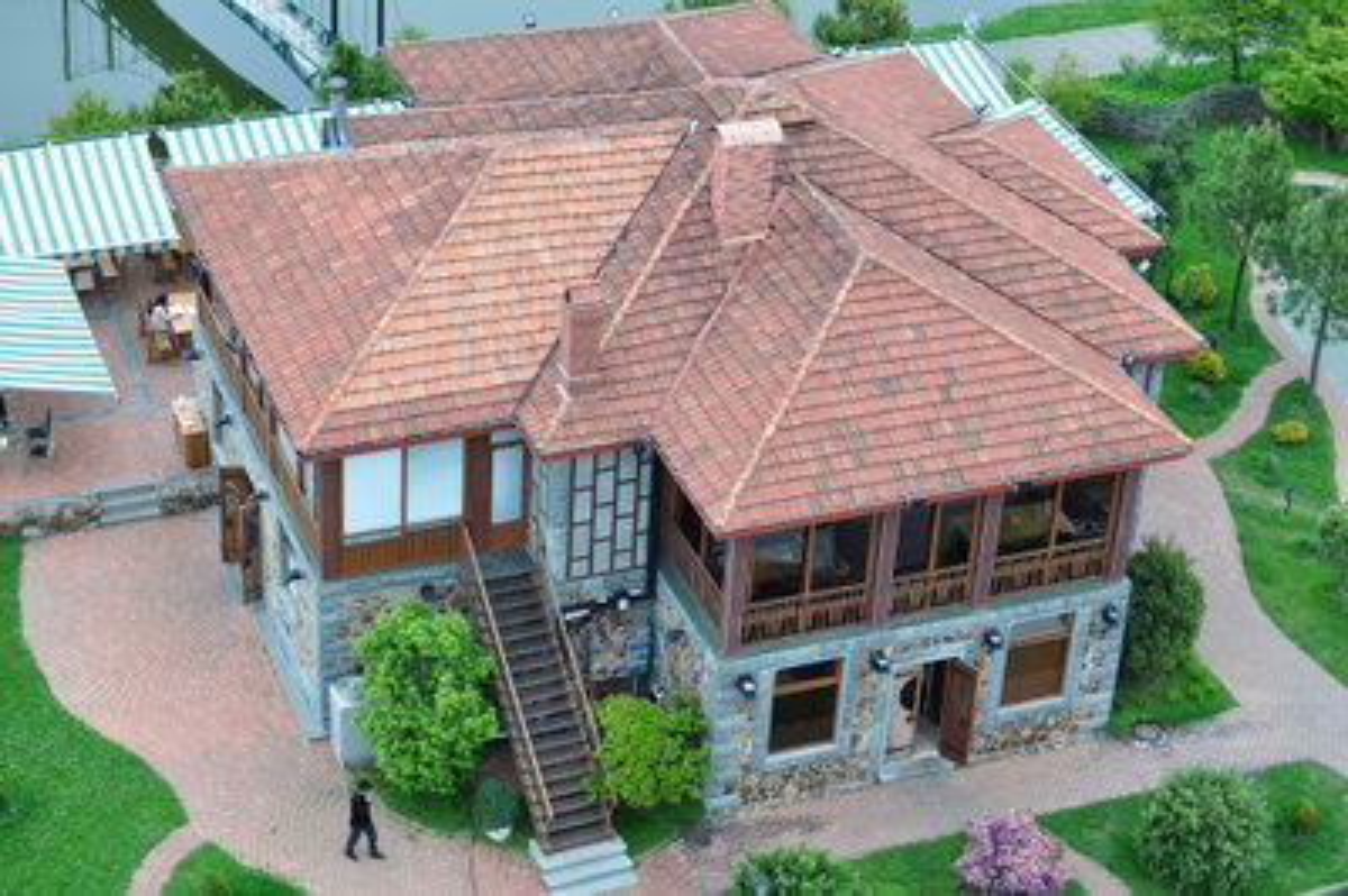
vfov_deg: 18.2
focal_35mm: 75
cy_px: 448
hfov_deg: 27.0
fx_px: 2806
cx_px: 674
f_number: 4.5
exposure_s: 1/80
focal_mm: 50
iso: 500
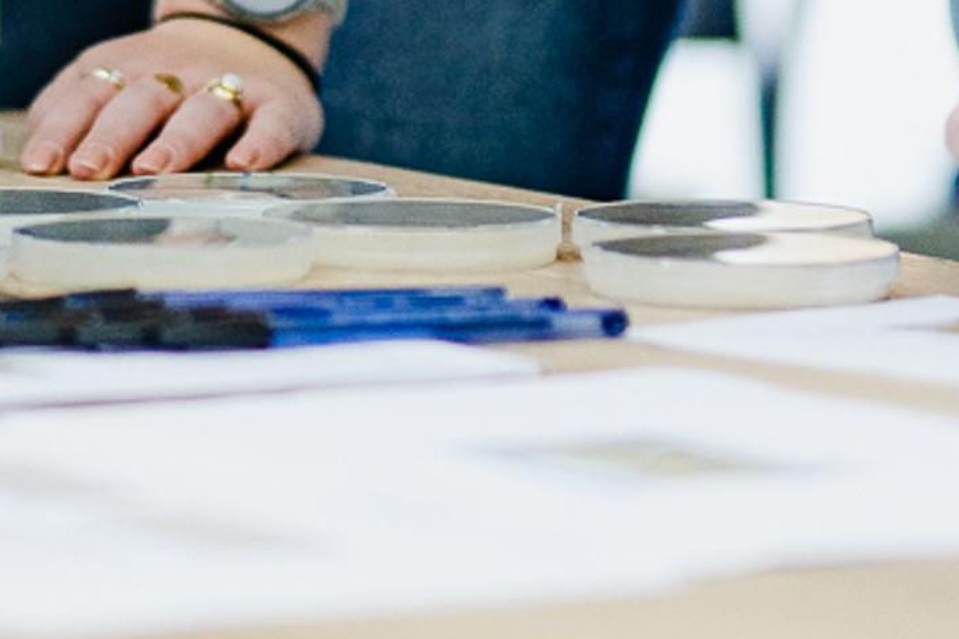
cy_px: -820
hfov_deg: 7.6
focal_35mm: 270
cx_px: -105
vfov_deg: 5.0
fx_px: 7192
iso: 400
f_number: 1.4
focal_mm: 50
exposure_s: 1/250
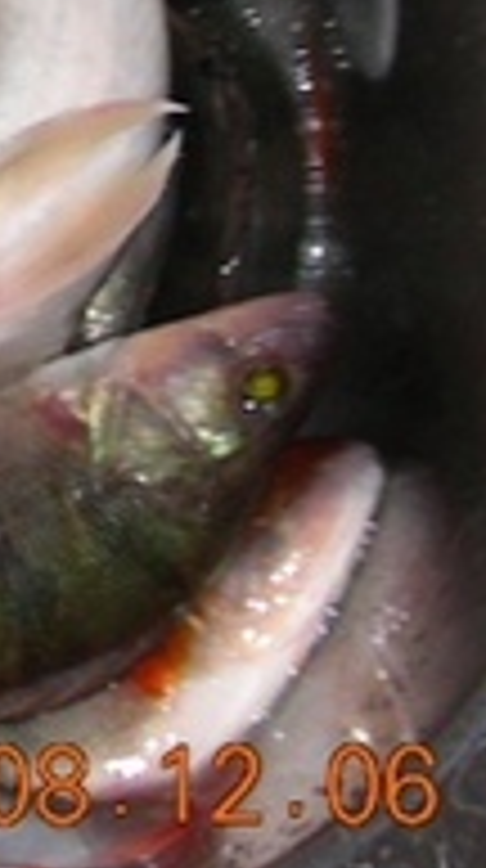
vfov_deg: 12.1
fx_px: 4002
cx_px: -594
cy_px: -151
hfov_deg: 6.7
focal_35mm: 174
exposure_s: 1/60.1
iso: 50
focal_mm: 7.4
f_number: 3.5
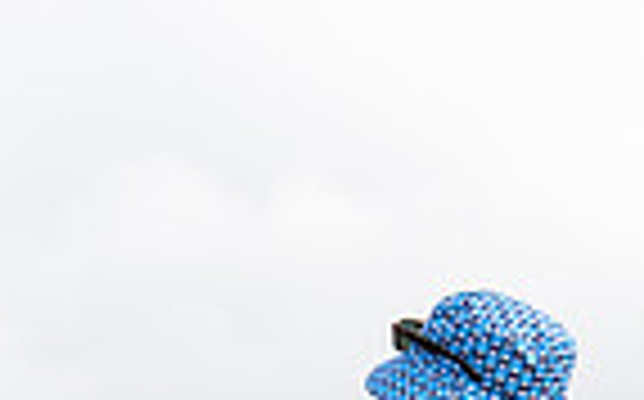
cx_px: -1043
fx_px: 9449
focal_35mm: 539
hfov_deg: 3.8
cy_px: 569
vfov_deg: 2.4
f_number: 4.5
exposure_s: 1/800
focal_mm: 98
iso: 200
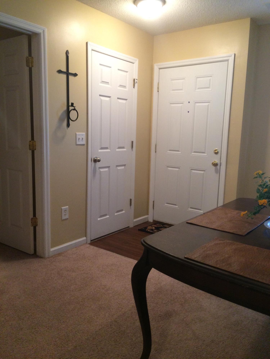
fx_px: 302
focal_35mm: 29
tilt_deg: -10.3
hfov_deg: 48.2
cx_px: 135
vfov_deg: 61.7
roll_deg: -1.0
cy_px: 180
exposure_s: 1/30
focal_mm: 4.15
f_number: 2.2
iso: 160
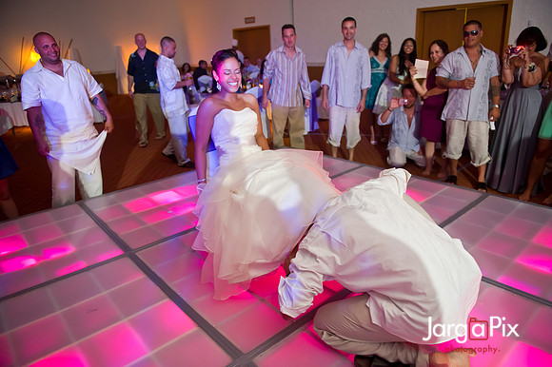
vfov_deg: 53.1
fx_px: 368
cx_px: 276
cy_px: 184
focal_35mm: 24
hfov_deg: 73.8
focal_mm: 24
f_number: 3.2
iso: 1600
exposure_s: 1/125
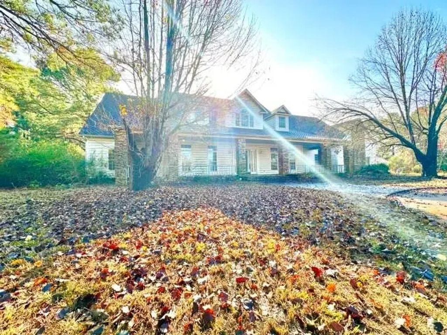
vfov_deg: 85.7
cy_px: 168
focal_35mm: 14
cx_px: 224
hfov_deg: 102.1
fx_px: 181
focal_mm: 2.22
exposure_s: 1/280
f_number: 2.2
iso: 40
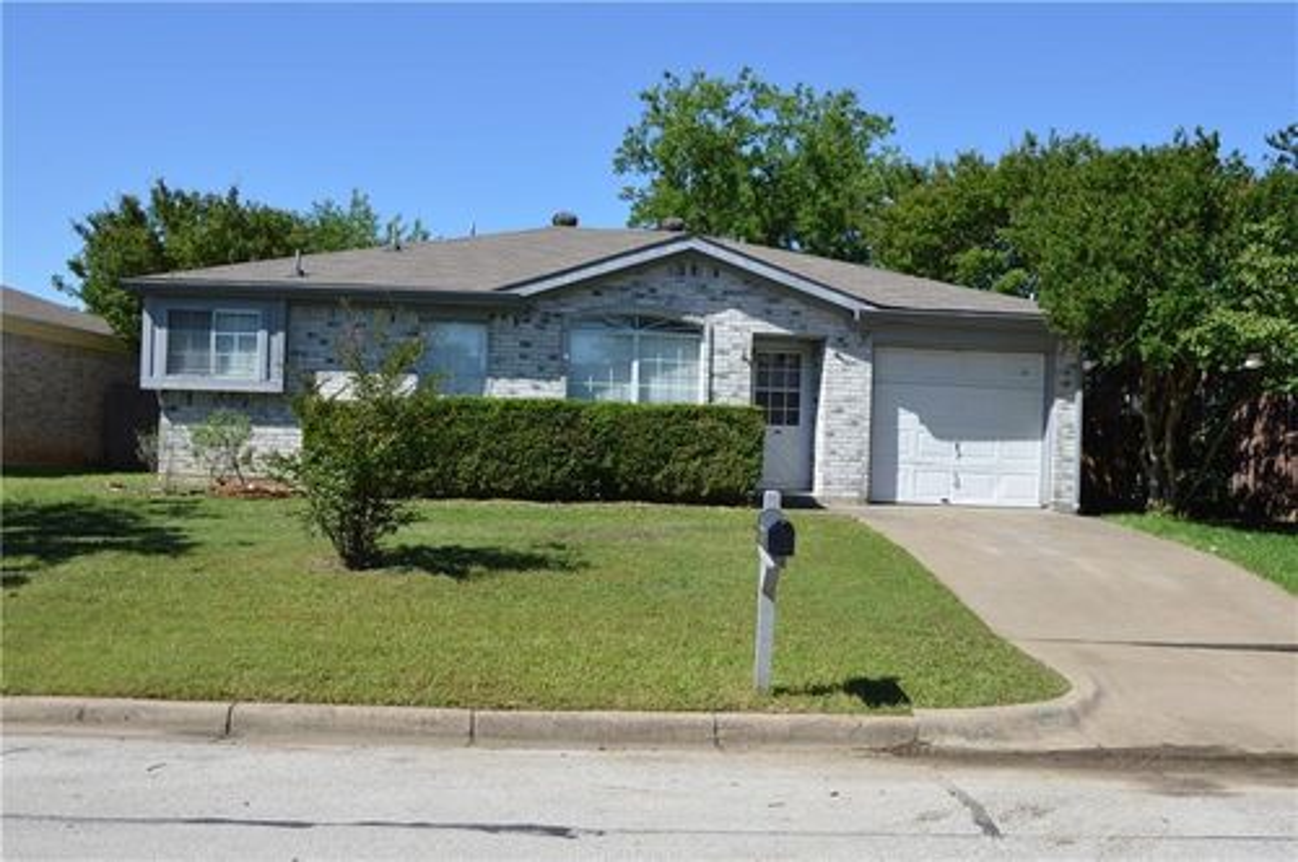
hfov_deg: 49.6
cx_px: 649
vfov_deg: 34.1
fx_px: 1404
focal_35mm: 39
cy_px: 431
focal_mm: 26
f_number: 8
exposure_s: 1/250
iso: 100
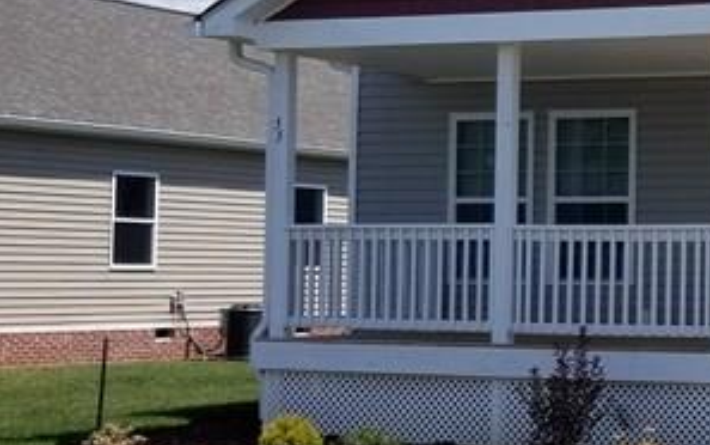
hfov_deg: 19.3
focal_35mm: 95
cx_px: 1049
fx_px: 1839
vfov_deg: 13.8
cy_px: 189
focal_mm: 4.25
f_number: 1.7
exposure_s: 1/3424
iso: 50
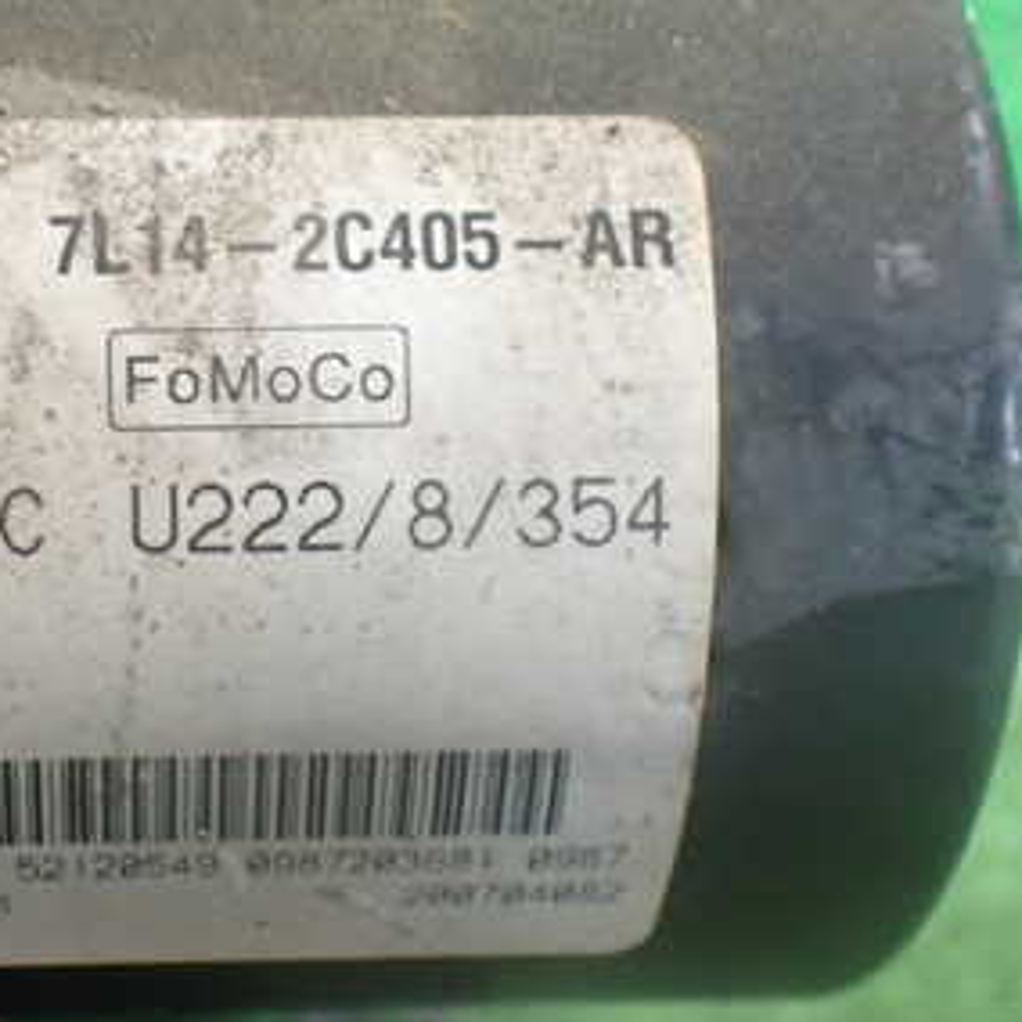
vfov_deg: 30.6
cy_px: 493
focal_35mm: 56
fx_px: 1871
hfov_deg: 29.5
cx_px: 140
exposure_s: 1/60
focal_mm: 5.4
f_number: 2.3
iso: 800
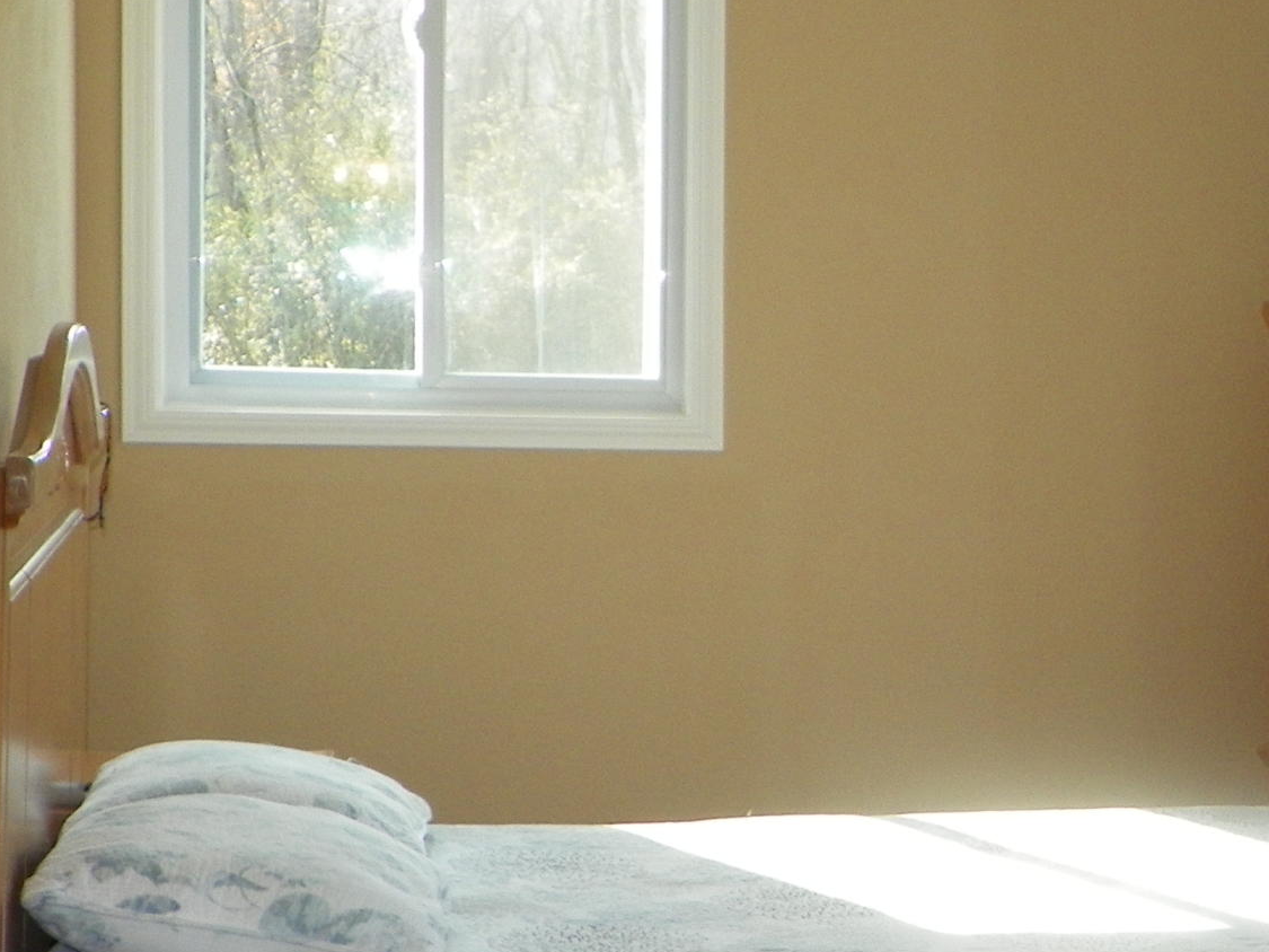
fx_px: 3813
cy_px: 641
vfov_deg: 14.2
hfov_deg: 18.4
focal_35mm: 104
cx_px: 1301
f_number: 3.2
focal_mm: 6.9
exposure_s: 1/40
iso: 64
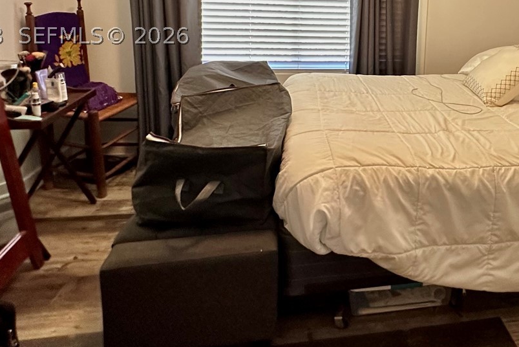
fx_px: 418
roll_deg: -3.2
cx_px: 387
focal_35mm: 29
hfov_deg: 60.3
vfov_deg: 41.5
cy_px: 36
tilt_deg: -7.6
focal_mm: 2.22
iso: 640
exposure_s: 1/60
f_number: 2.2
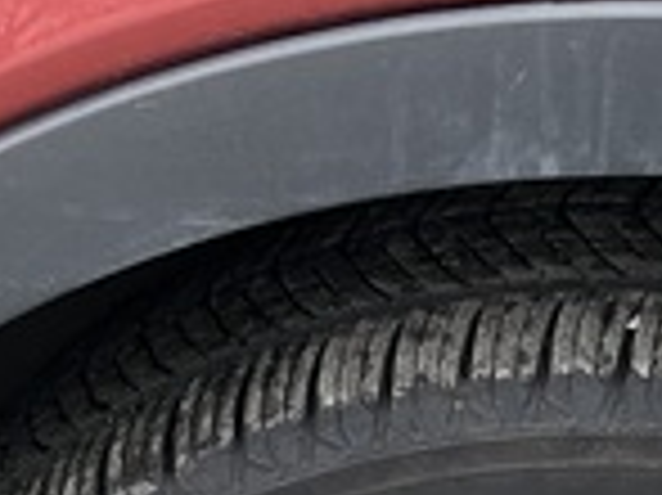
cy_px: 1026
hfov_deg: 15.6
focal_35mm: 126
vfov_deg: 10.6
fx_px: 2408
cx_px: 531
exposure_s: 1/185
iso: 20
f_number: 1.8
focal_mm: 3
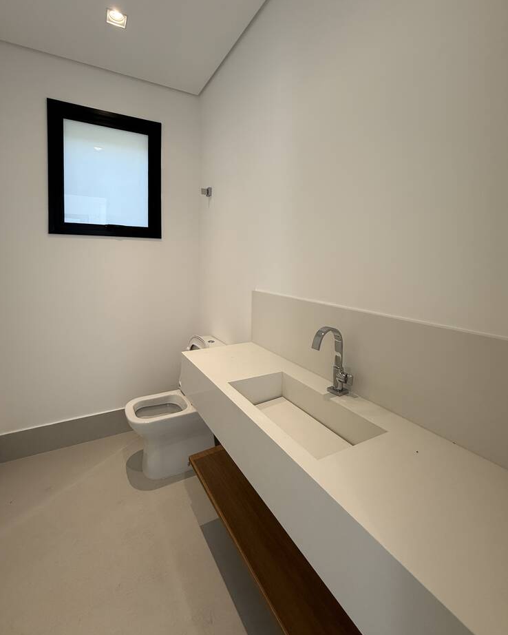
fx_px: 301
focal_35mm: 16
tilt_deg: -1.3
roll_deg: -0.9
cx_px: 240
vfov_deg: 92.5
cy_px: 271
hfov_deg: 80.3
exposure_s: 1/120
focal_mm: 2.22
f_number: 2.2
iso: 125
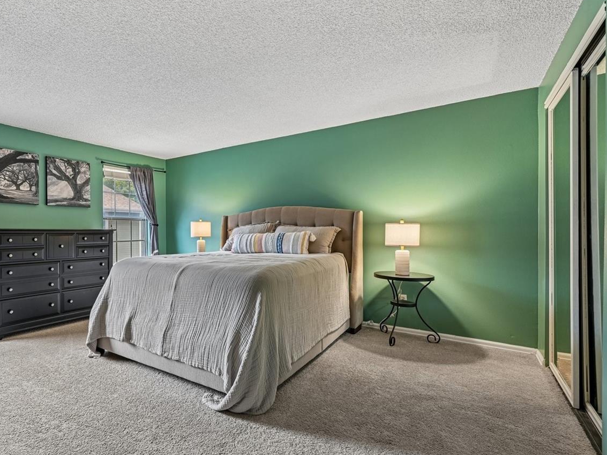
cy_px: 226
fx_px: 333
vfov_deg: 68.7
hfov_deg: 81.0
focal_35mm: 19
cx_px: 189
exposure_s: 1/15
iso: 280
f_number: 9
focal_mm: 14
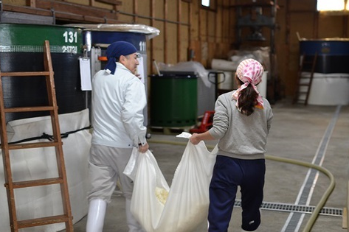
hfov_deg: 35.9
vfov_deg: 24.4
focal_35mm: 56
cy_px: 112
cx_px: 181
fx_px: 538
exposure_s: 1/60
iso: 400
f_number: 2.5
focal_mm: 35
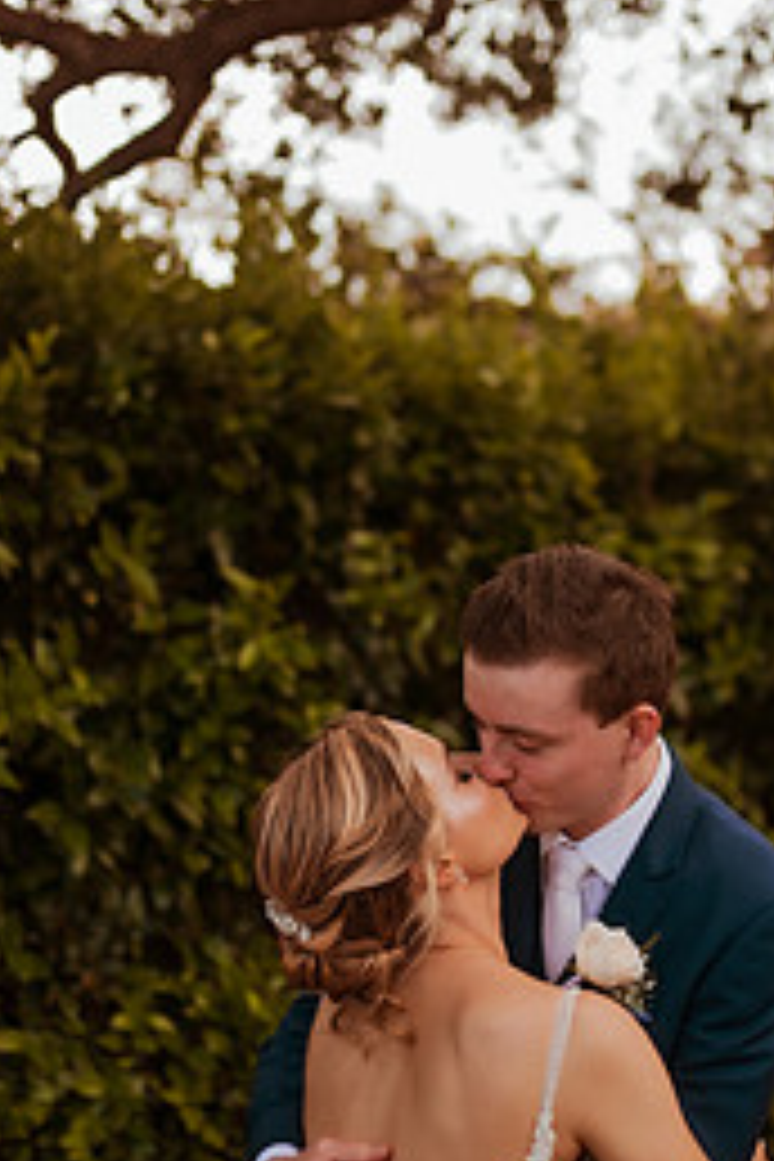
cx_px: 515
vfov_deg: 32.9
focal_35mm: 61
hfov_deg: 22.2
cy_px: 644
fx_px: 1967
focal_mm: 35
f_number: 1.4
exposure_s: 1/1250
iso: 320
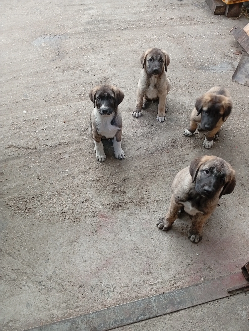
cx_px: 124
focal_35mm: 27
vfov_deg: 65.2
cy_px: 166
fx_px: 258
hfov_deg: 51.5
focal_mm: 3.98
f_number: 1.8
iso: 253
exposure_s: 1/50
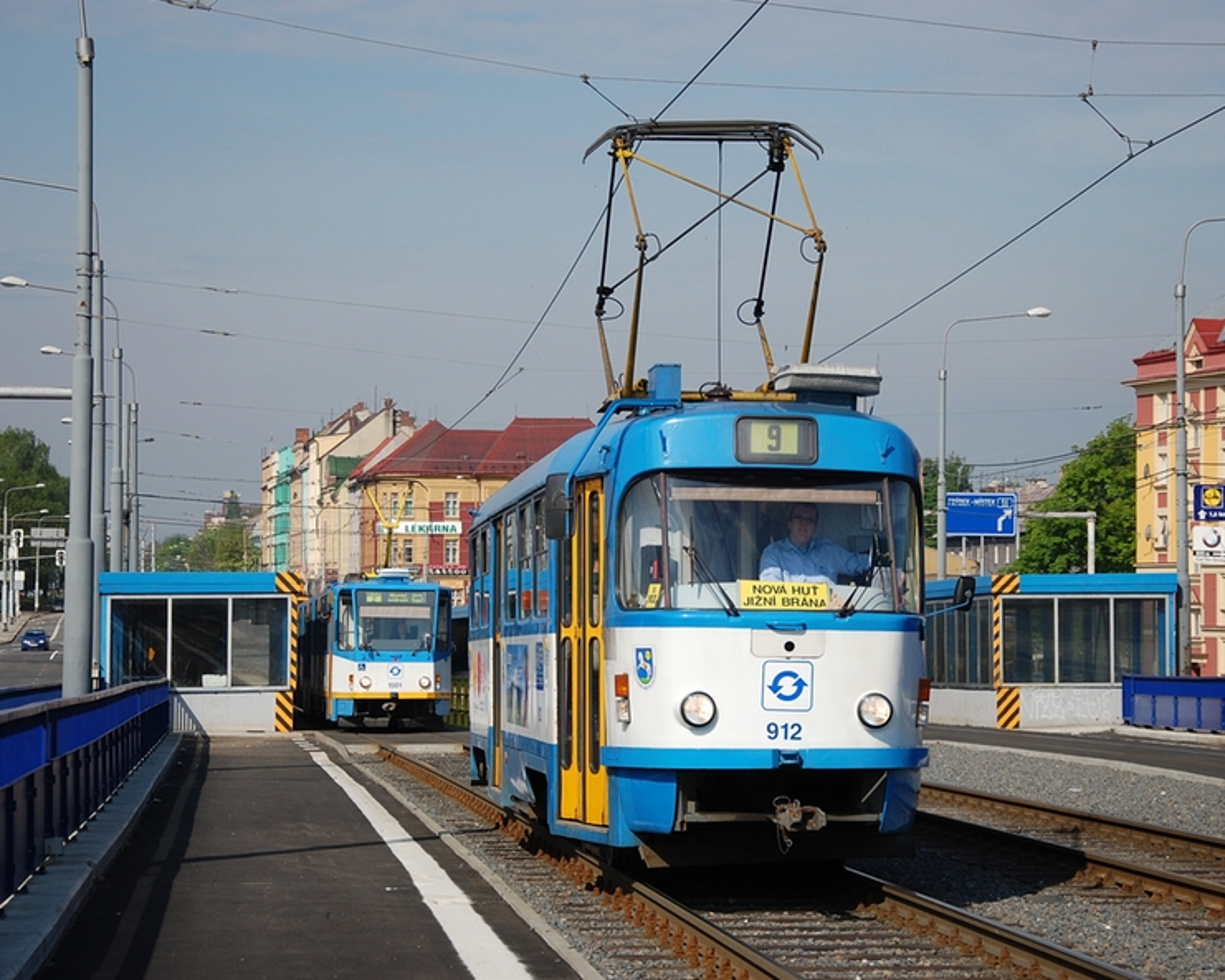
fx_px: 3590
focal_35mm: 99
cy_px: 489
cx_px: 674
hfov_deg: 19.4
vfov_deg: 15.6
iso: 200
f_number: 5.3
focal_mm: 58
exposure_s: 1/1250
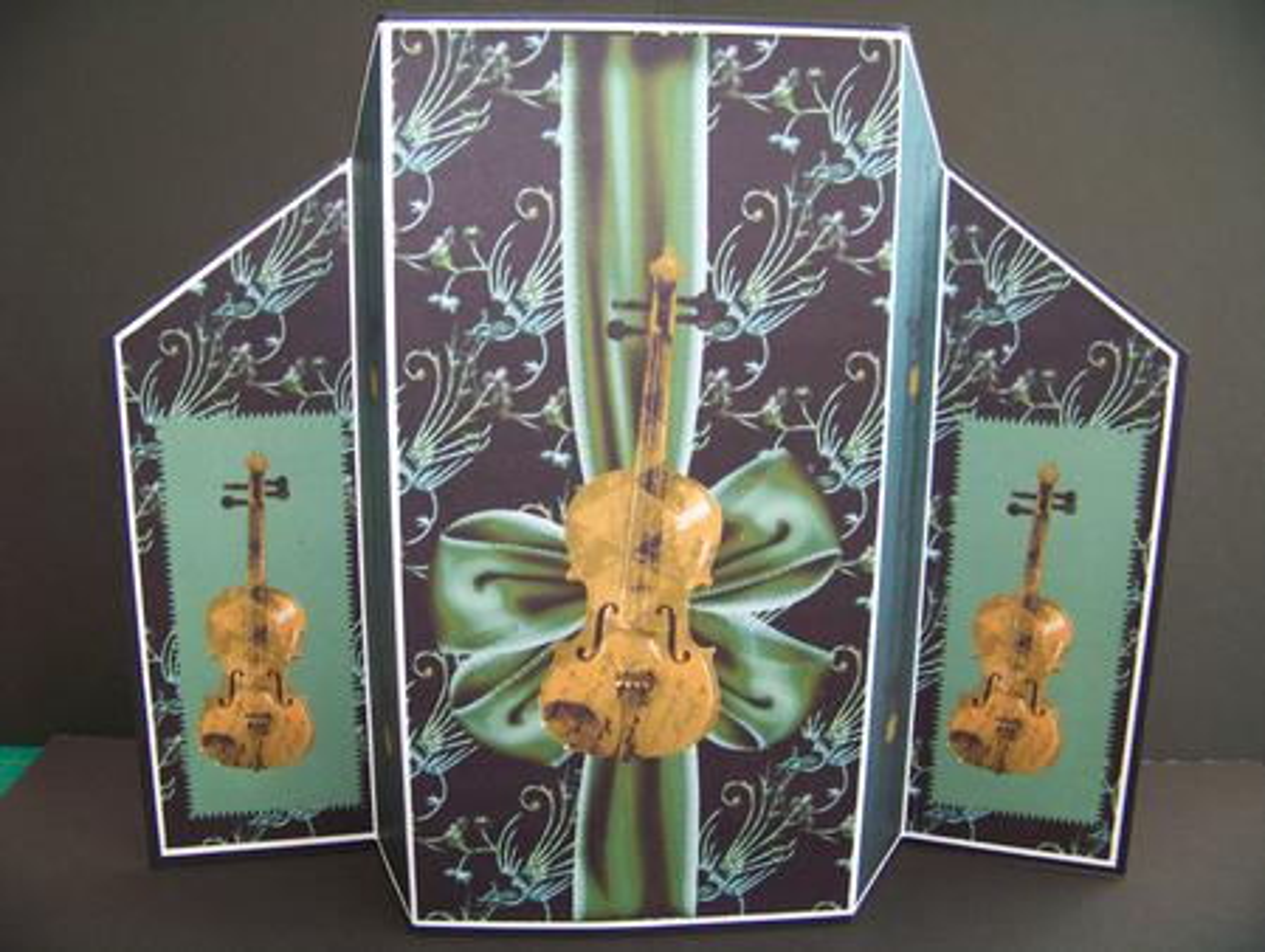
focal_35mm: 36
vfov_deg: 39.7
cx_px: 632
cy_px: 476
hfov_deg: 51.3
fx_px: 1317
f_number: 2.8
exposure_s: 1/30
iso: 68
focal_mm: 5.85
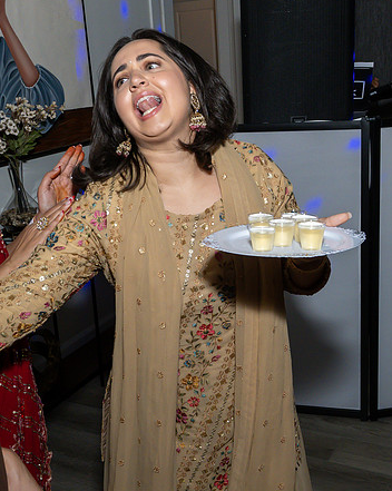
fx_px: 639
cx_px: 195
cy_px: 223
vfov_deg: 42.0
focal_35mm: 44
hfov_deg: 34.1
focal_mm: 17
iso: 640
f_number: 7.1
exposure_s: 1/250
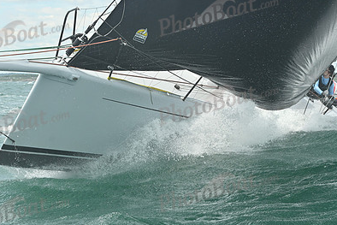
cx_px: 115
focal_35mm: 103
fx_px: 964
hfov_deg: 19.8
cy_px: 71
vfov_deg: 13.3
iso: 250
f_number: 6.3
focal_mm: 70
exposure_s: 1/1250
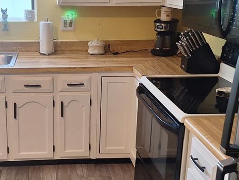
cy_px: 66
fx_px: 325
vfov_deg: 30.7
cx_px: 61
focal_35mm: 47
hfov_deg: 39.4
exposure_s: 1/40
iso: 50
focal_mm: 5.54
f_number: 1.8
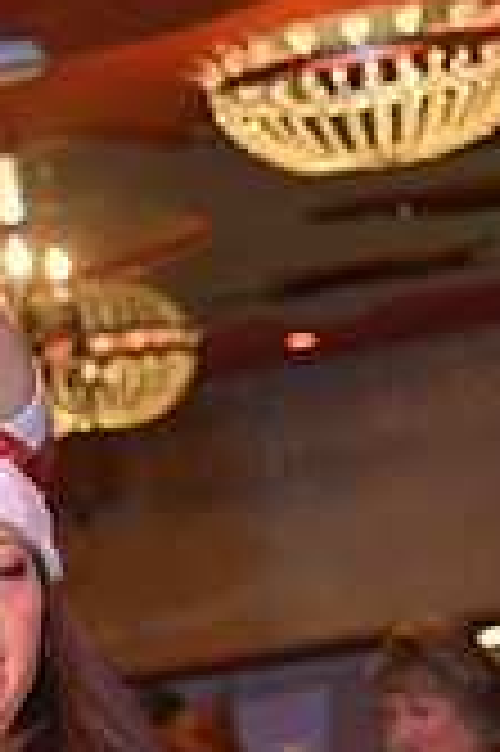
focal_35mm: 191
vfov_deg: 10.3
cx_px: -214
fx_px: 3987
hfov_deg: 7.1
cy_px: 1279
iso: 4000
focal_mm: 55
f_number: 4
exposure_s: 1/100
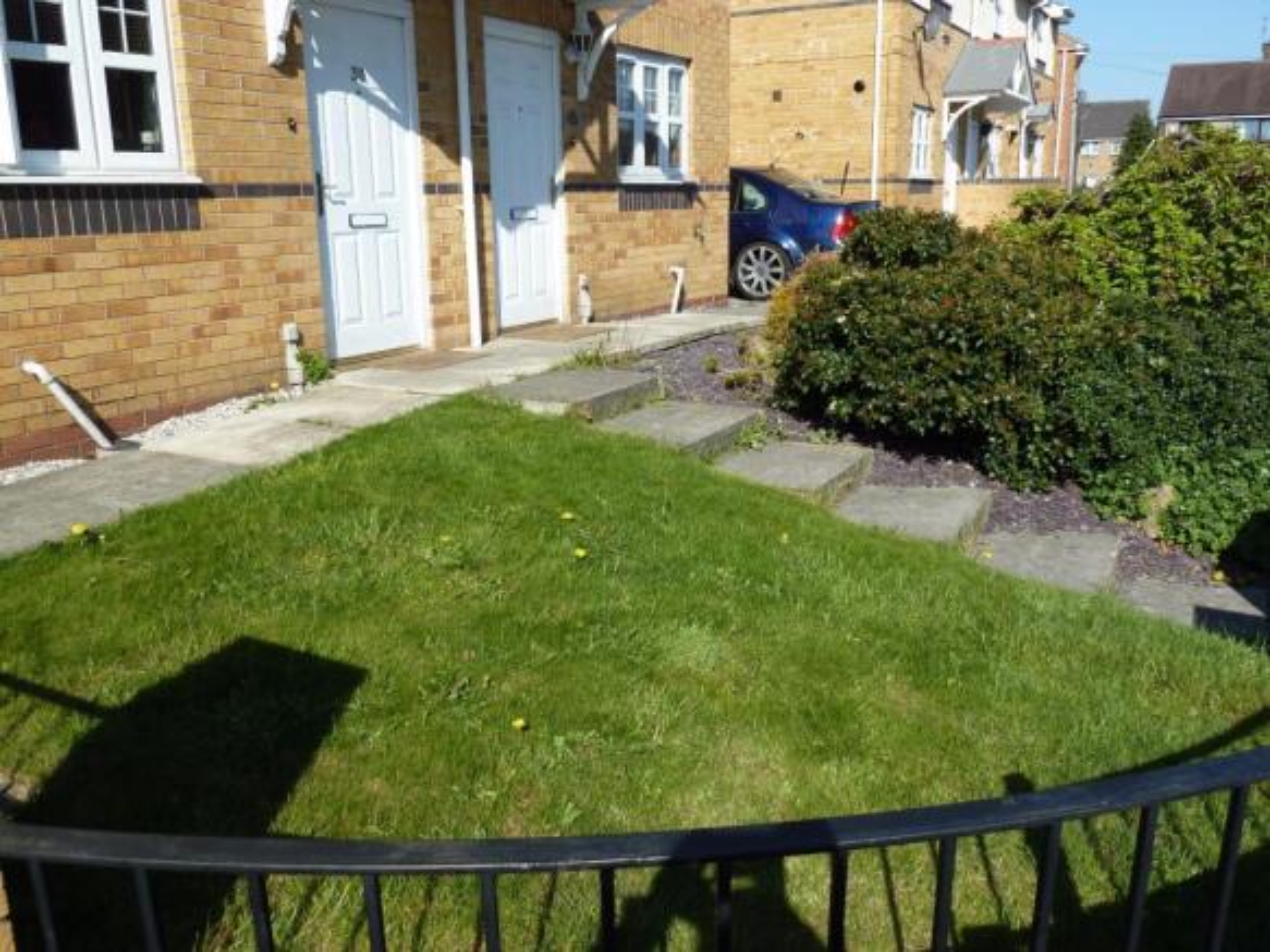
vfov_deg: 48.2
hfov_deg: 61.7
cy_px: 476
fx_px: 1064
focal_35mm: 29
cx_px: 635
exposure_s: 1/500
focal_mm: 4.7
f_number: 4
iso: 80
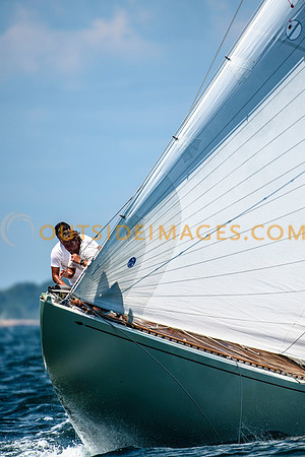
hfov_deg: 2.3
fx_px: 7624
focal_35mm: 600
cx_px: 152
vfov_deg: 3.4
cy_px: 228
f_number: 5
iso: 400
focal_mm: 400
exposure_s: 1/3200
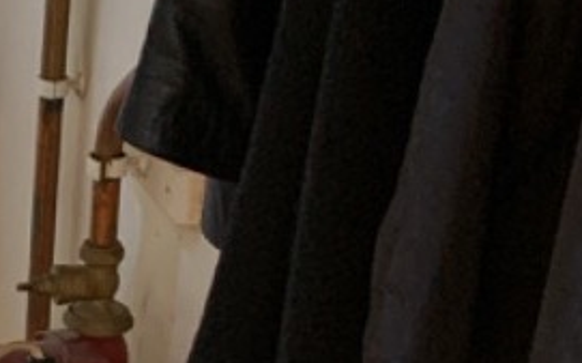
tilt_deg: -24.7
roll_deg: +2.0
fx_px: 1934
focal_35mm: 122
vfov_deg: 10.7
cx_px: -361
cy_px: 303
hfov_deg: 15.4
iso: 400
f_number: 1.8
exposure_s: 1/47
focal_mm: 4.25
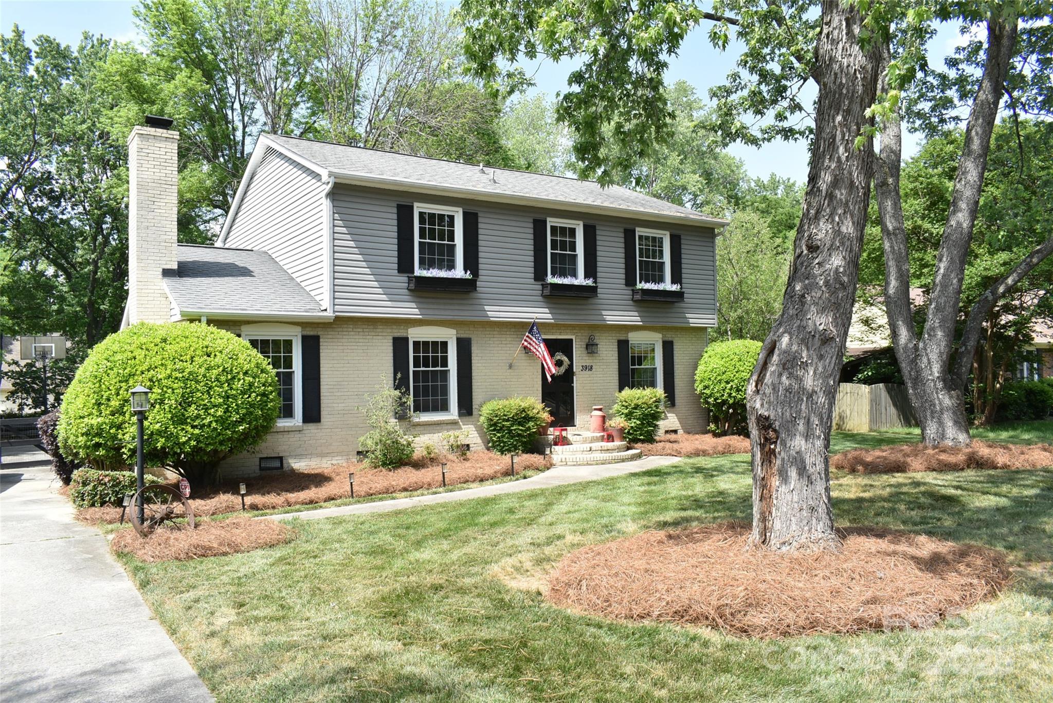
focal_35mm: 27
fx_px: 790
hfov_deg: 67.4
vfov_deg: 48.0
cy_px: 352
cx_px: 526
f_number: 8
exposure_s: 1/400
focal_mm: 18
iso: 400
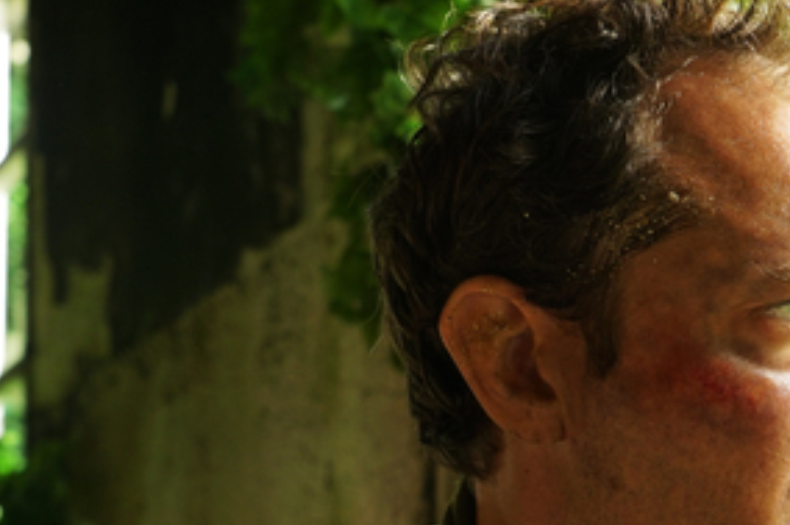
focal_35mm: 88
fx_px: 1930
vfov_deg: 15.1
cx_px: 676
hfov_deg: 22.7
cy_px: 568
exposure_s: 1/320
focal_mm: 39
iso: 800
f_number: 4.5
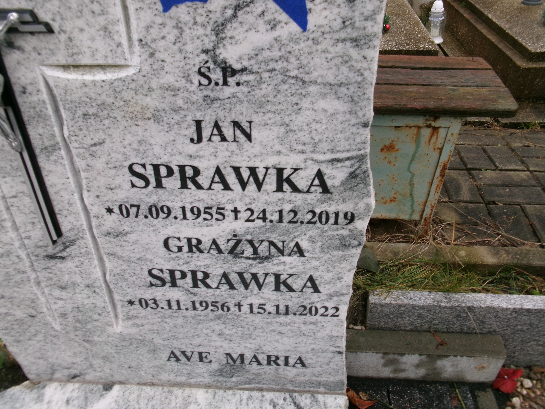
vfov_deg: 49.7
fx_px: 441
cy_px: 204
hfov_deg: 63.4
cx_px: 272
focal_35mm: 28
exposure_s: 1/58
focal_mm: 5.1
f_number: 3.9
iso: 100
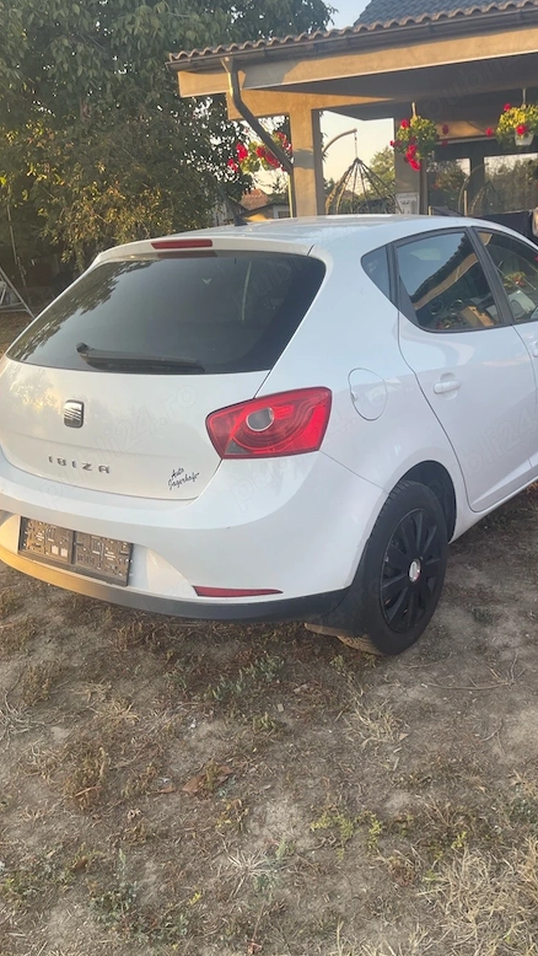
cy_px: 473
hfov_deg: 41.0
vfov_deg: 67.9
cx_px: 357
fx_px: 710
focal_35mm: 28
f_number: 1.6
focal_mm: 5.1
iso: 32
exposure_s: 1/236
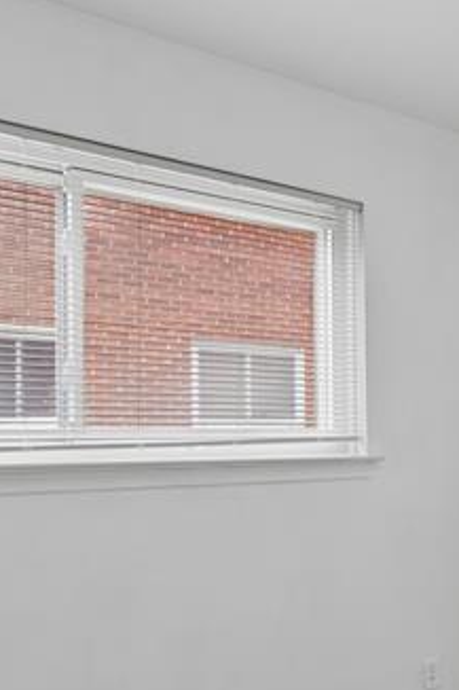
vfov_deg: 43.9
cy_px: 461
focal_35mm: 44
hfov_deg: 26.2
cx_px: 588
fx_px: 842
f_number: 13
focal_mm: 14
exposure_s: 1/8
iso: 400
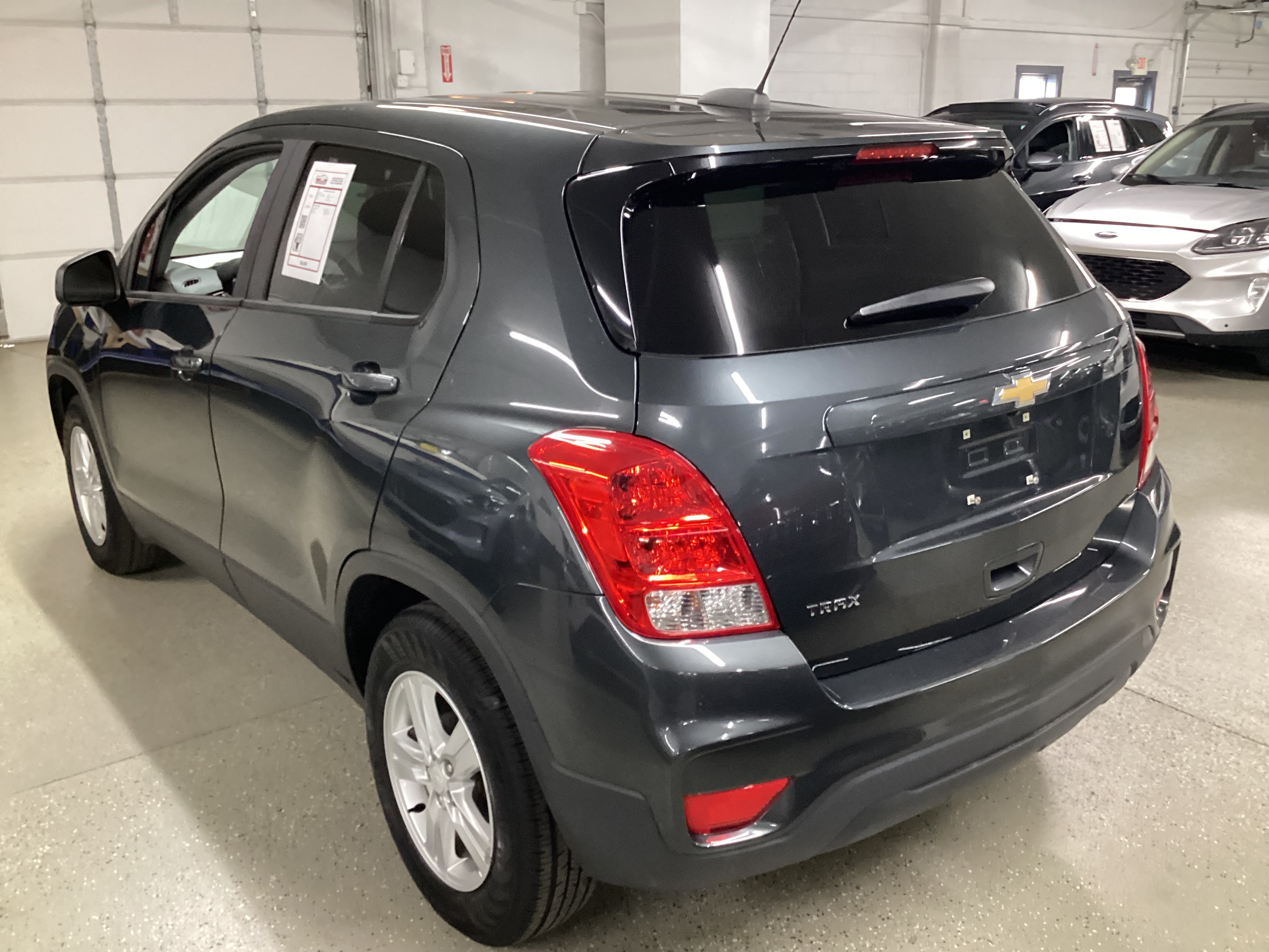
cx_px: 634
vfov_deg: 45.4
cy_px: 476
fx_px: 1136
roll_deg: -0.6
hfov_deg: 58.4
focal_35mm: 31
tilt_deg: -18.1
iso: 400
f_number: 2.4
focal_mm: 3.3
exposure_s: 1/30
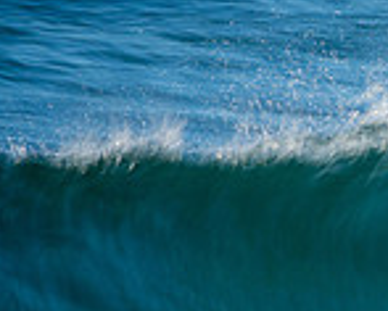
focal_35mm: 3166
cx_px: 775
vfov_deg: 0.5
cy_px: 178
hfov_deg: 0.6
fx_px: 36404
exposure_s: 1/15
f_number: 25
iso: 100
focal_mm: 500
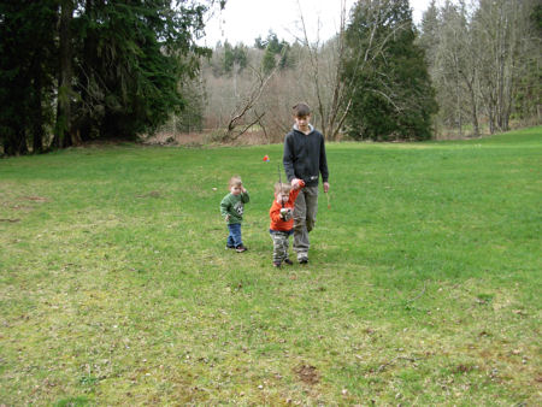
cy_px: 204
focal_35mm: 38
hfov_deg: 49.0
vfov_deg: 37.8
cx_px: 271
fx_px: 595
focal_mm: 6.3
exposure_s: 1/215
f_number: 2.9
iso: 79
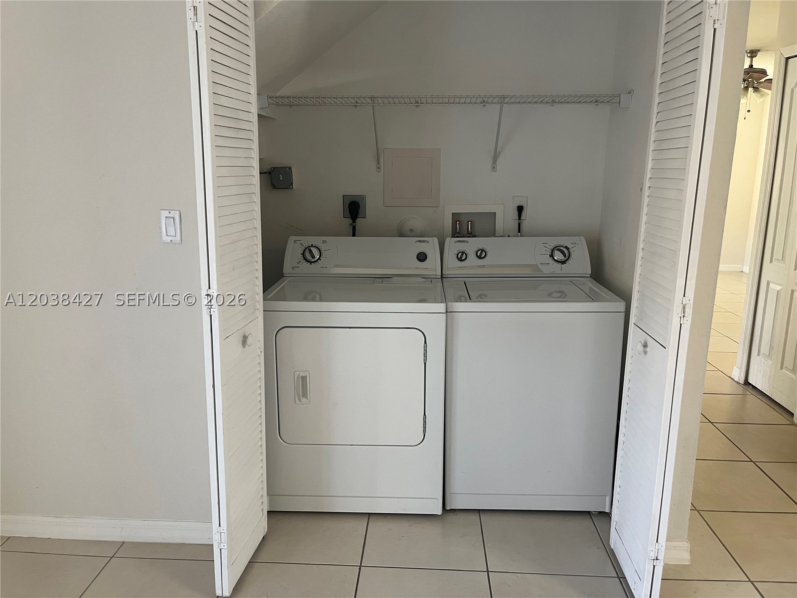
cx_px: 398
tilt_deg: -13.2
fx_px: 599
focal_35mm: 26
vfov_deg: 53.1
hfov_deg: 67.3
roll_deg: +0.0
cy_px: 299
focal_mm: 5.1
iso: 160
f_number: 1.6
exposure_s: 1/60
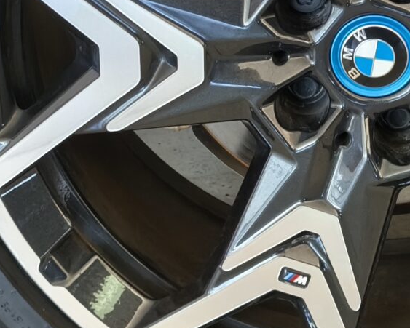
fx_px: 1238
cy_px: -28
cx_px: 355
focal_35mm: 102
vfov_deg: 14.8
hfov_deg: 18.5
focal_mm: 5.35
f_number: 1.7
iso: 500
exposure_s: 1/50
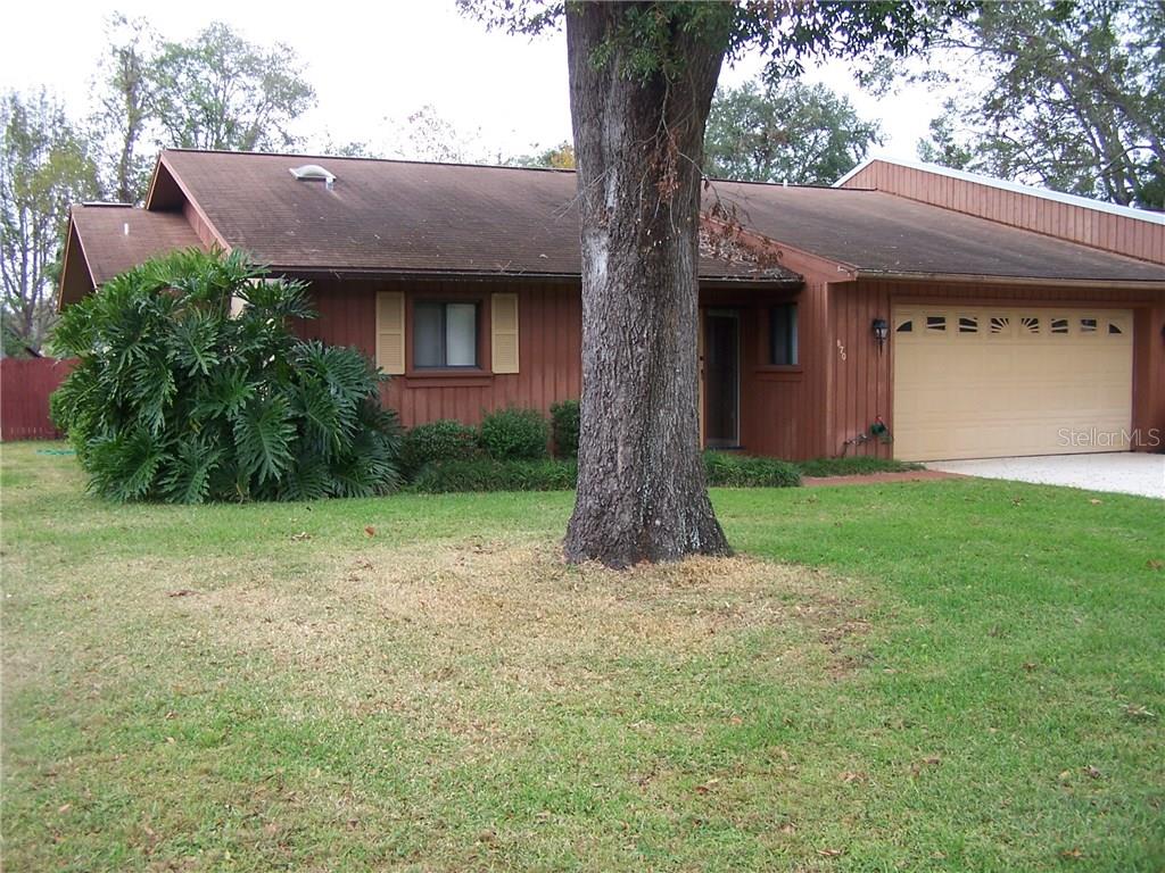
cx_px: 582
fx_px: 1279
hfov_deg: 49.0
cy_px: 436
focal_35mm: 38
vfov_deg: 37.7
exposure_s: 1/60
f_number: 2.8
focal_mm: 6.3
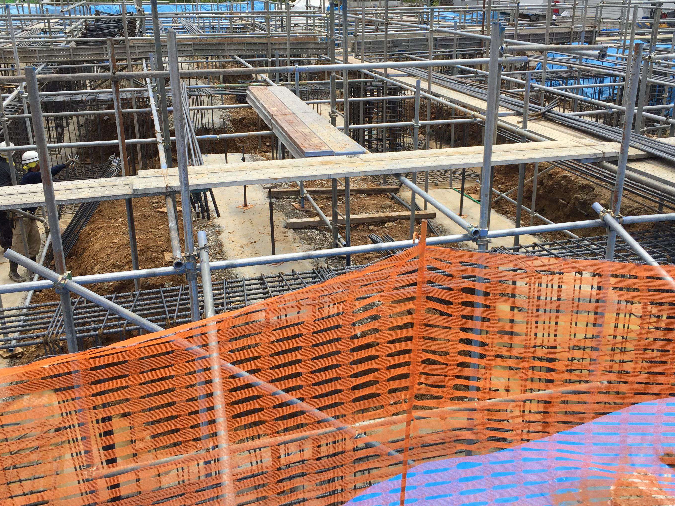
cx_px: 342
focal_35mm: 35
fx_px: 682
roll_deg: -1.4
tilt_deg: -18.6
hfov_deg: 52.6
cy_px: 219
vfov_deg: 40.6
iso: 32
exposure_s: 1/1522
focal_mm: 4.15
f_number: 2.2
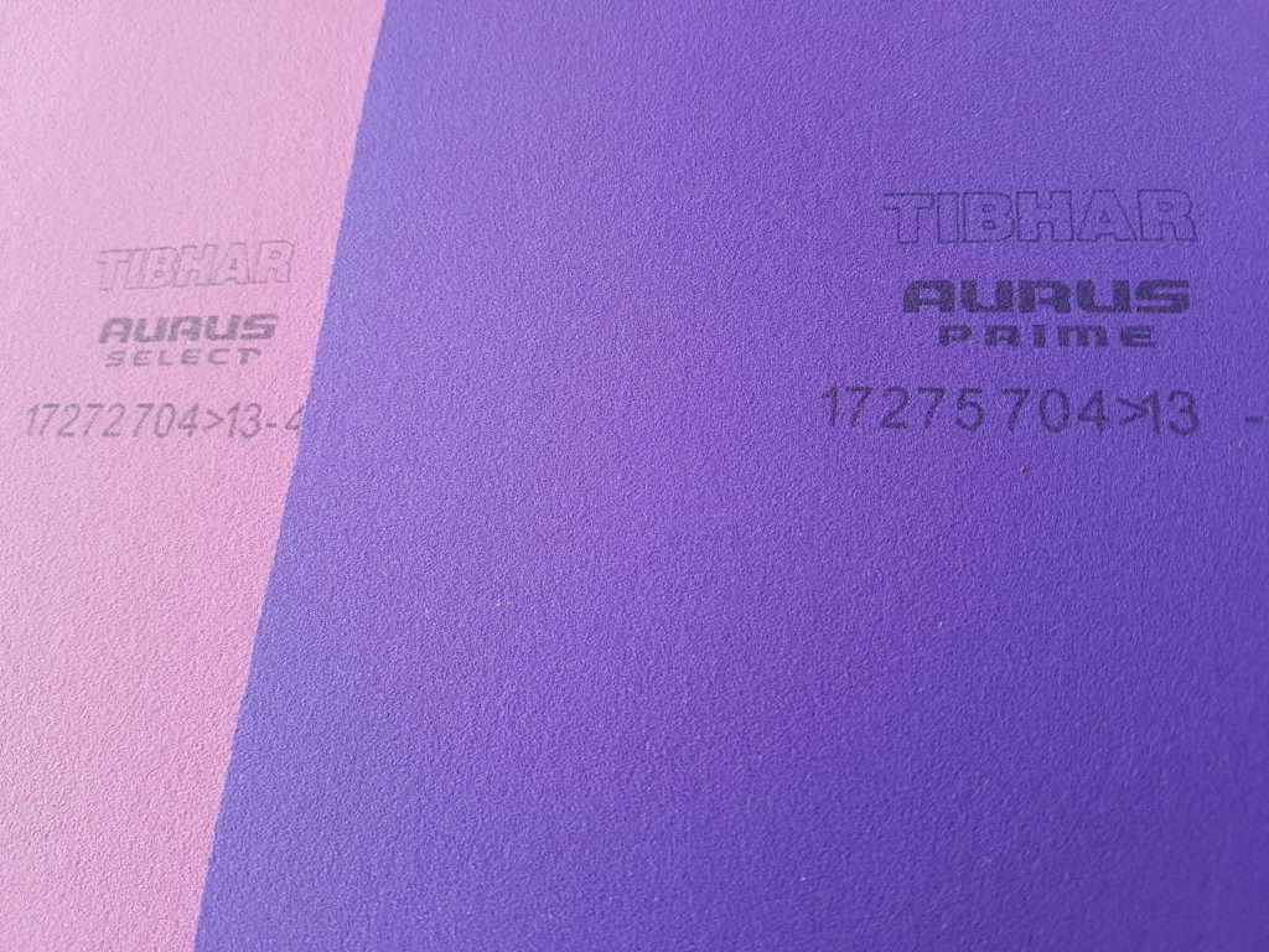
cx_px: 634
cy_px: 476
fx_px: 953
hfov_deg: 67.3
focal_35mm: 26
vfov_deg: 53.1
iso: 80
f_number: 1.7
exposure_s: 1/100
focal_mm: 4.2
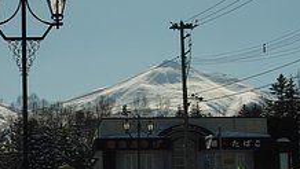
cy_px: 142
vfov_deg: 9.5
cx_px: 18
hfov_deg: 16.5
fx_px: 1019
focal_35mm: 128
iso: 100
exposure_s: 1/640
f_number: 11
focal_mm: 30
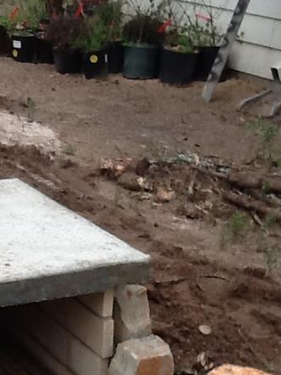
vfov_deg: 21.6
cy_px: 277
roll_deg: -0.6
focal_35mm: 90
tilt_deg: -21.9
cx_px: -67
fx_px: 974
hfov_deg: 15.7
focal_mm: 2.03
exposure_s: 1/438
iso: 40
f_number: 2.4
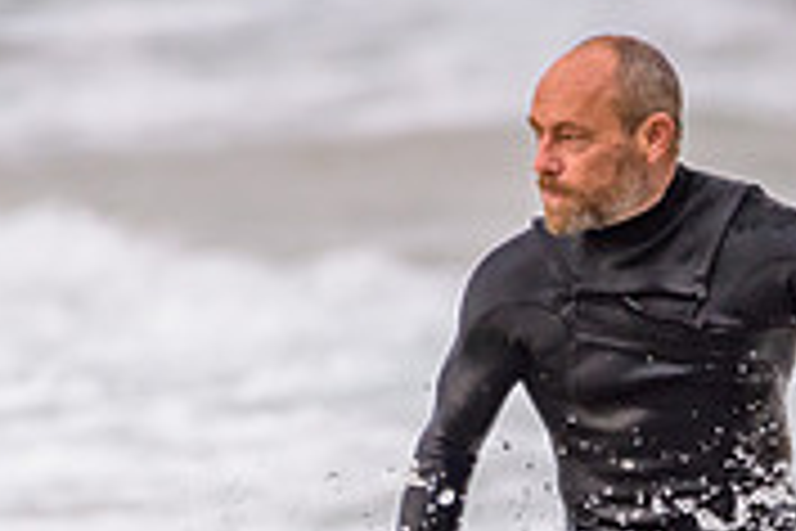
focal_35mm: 2010
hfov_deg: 1.0
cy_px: 686
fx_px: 44440
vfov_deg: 0.7
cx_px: 879
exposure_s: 1/800
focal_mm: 500
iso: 360
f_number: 5.6
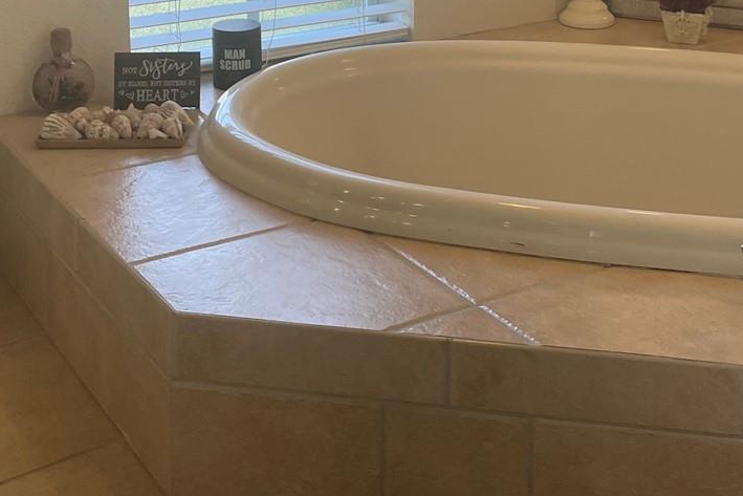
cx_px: 468
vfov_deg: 21.3
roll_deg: -0.5
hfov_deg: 32.7
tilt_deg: -11.7
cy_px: -34
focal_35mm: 61
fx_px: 1259
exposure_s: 1/120
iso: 80
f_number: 1.6
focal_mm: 4.2
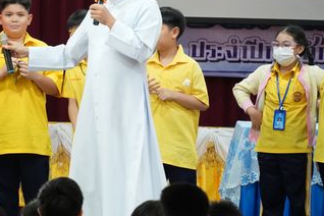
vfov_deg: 4.3
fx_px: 2869
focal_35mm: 319
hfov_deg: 6.5
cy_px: 60
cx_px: 86
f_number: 5.6
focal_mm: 135
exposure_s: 1/80
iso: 4000
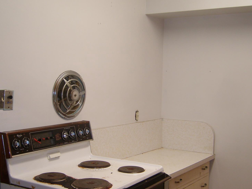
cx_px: 120
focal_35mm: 49
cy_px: 104
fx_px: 357
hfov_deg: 38.9
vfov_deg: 29.7
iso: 50
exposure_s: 1/30
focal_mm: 5.8
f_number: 2.8
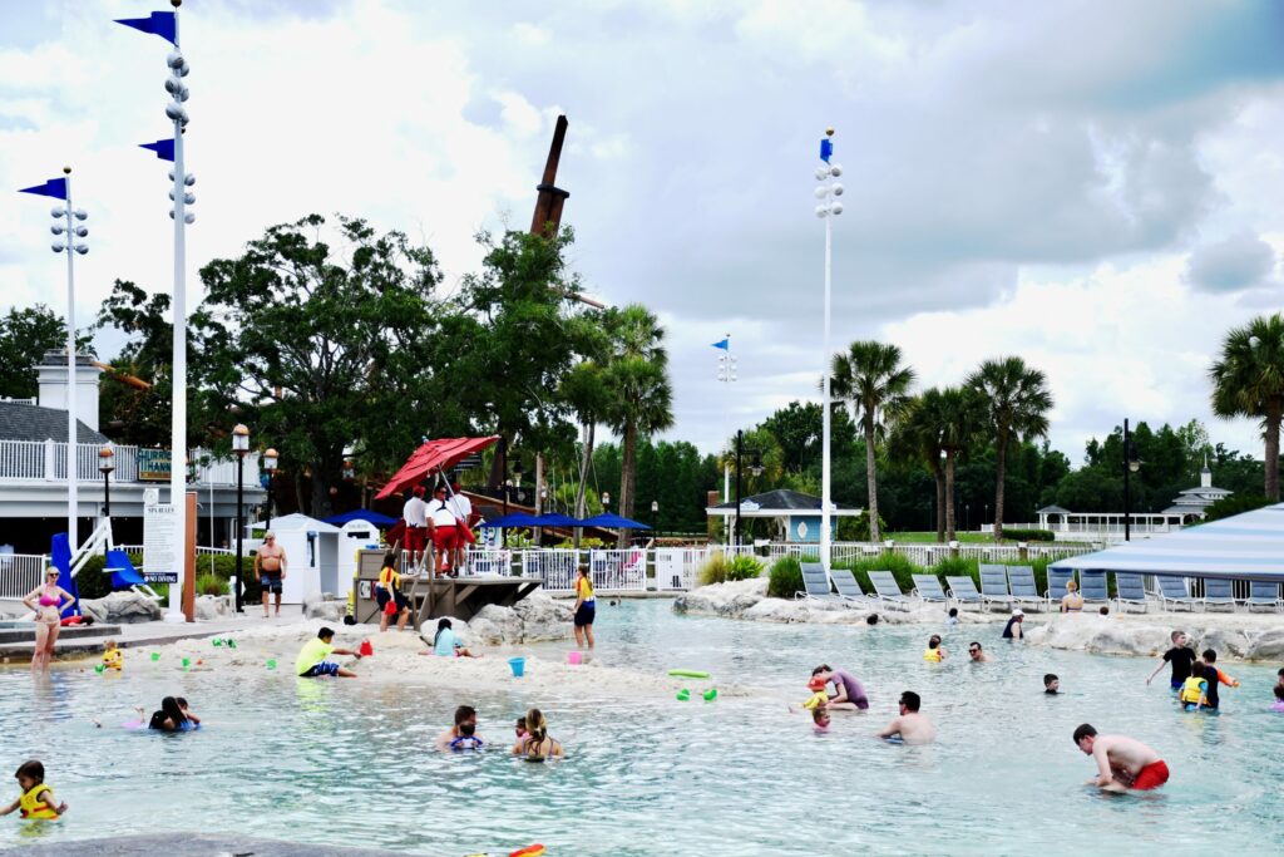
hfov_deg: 35.0
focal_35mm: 57
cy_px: 428
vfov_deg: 23.8
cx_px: 642
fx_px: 2033
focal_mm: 38
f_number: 4.2
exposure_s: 1/640
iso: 100
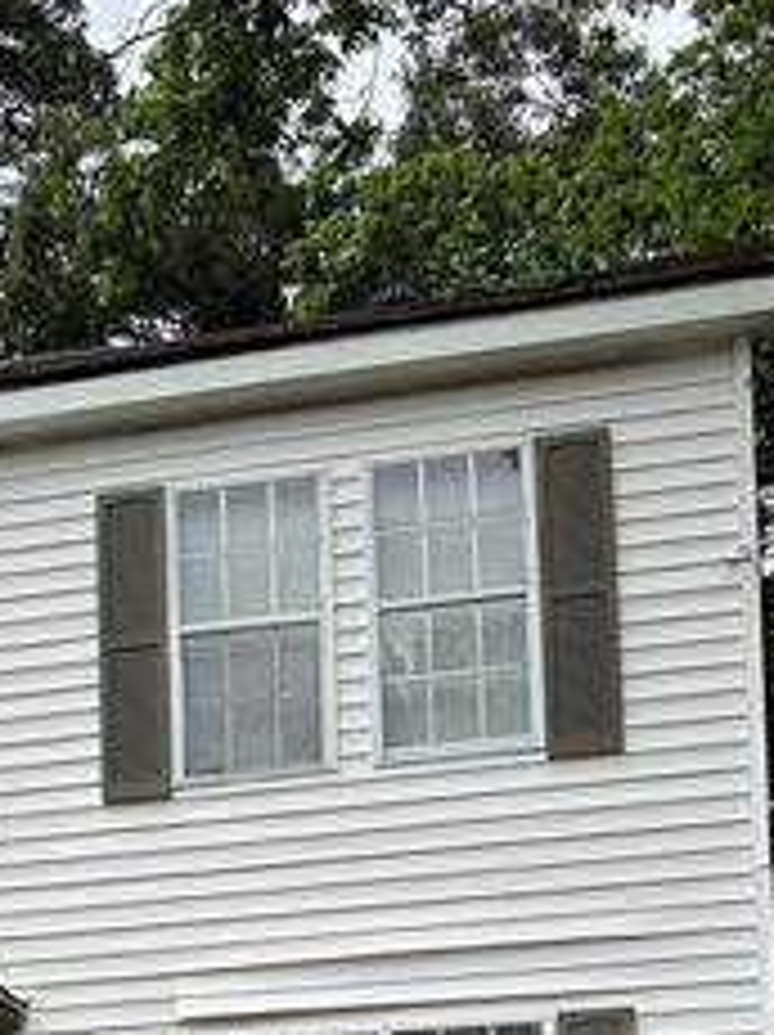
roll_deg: +2.9
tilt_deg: +6.1
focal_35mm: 87
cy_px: 1310
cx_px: -130
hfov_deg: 16.3
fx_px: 2599
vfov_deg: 20.7
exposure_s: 1/1361
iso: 50
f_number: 1.5
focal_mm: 5.7
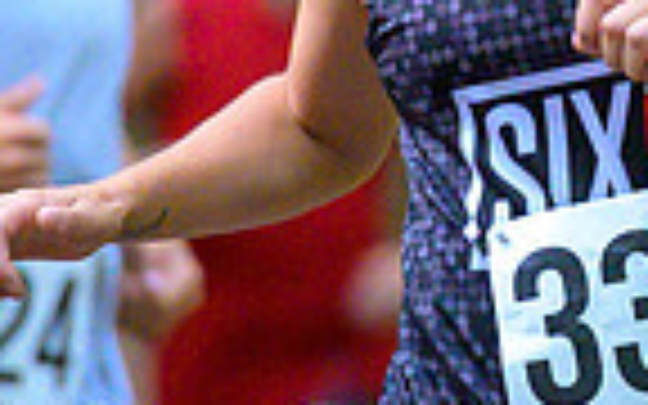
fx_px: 20309
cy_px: -352
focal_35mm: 1150
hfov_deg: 1.8
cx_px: 956
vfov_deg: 1.1
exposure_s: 1/320
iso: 8000
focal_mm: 200
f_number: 4
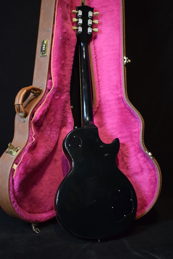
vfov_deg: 42.3
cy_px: 130
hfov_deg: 28.9
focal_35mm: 46
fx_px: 335
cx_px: 86
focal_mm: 31
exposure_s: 1/30
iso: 2000
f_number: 4.2
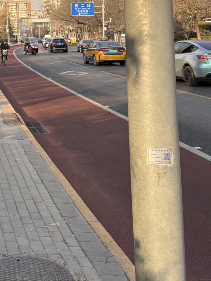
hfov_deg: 21.6
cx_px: -40
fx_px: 512
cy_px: 7
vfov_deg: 29.0
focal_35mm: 63
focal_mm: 5.96
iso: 50
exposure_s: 1/1287
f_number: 1.6
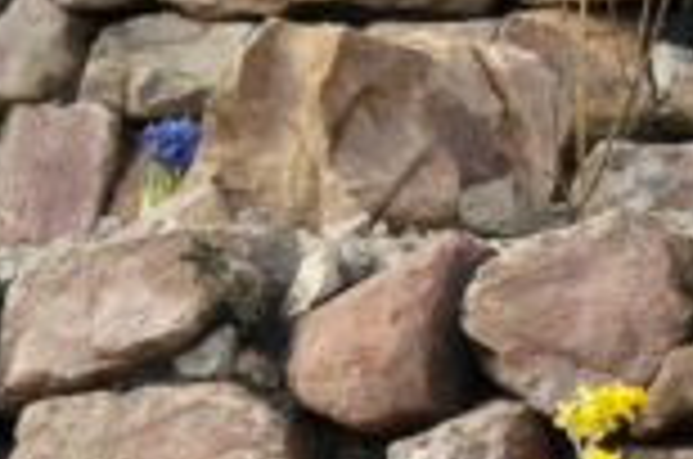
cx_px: 432
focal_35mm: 234
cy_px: 756
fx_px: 4495
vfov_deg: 5.8
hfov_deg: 8.8
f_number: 6.3
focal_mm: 30
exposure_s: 1/160
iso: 200
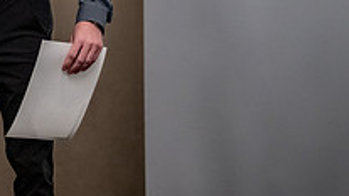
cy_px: -96
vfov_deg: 7.3
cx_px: -19
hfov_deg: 13.1
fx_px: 1498
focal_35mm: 162
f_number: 1.2
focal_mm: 50
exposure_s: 1/400
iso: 1250
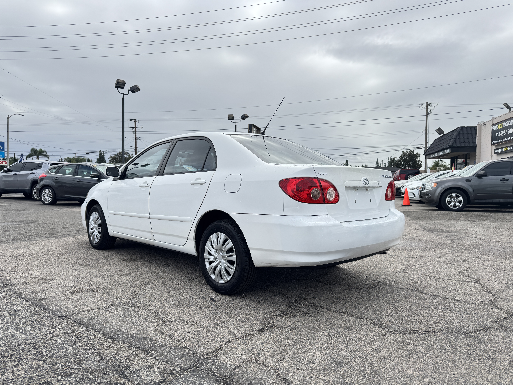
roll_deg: -0.8
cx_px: 256
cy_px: 192
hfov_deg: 71.6
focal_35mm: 24
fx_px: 356
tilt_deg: -2.0
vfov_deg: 56.8
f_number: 1.78
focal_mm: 6.76
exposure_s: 1/2604
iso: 80
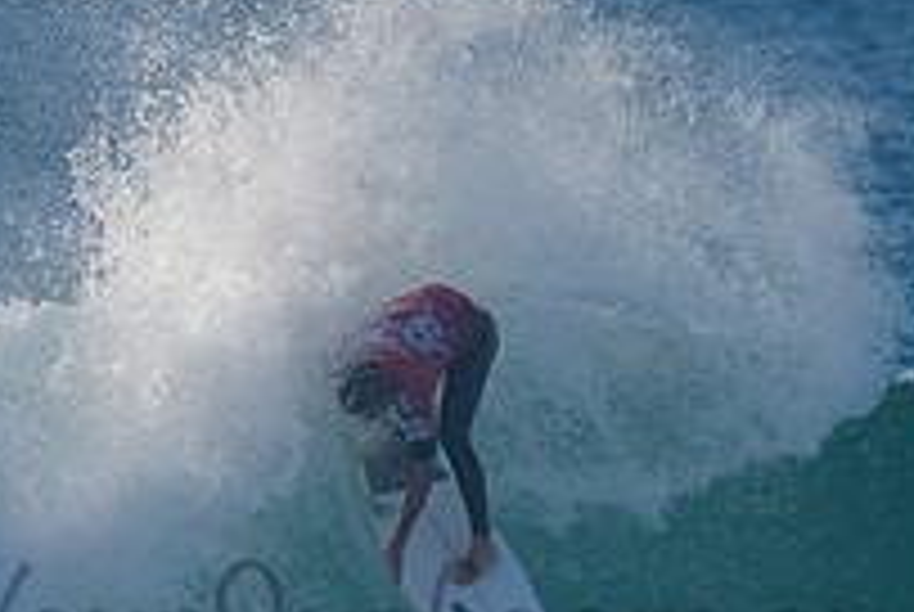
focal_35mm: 1541
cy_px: 550
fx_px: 39181
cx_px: 413
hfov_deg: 1.3
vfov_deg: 0.9
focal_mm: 500
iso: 360
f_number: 5.6
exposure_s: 1/2000
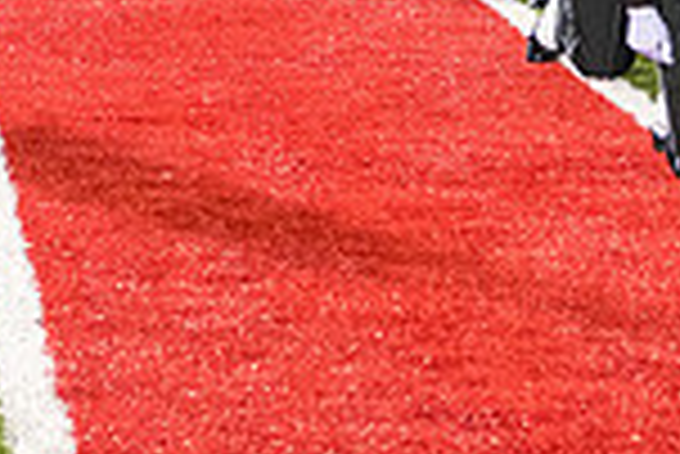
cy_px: -402
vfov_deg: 5.1
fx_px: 5067
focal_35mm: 268
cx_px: 266
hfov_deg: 7.7
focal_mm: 70
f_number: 5.6
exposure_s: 1/320
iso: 5000
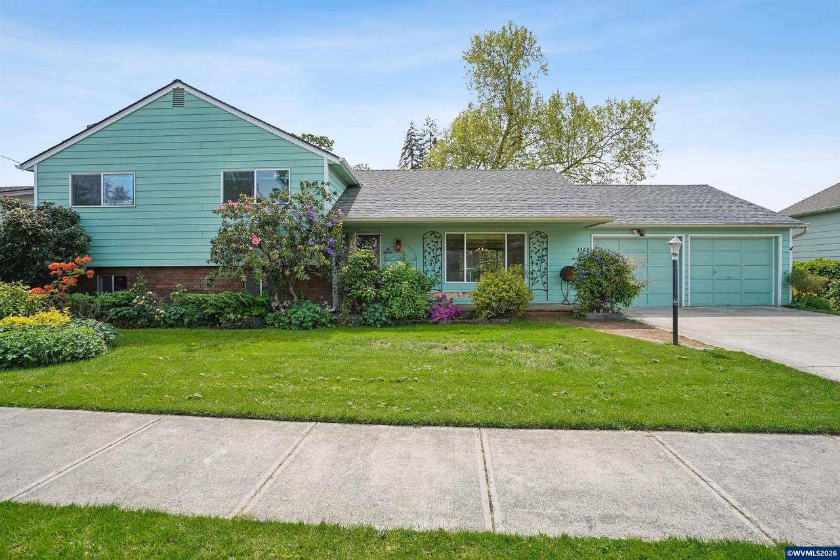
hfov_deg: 96.7
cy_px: 280
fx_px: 373
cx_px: 420
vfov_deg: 73.7
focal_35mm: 16
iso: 320
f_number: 4
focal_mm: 16
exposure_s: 1/1250
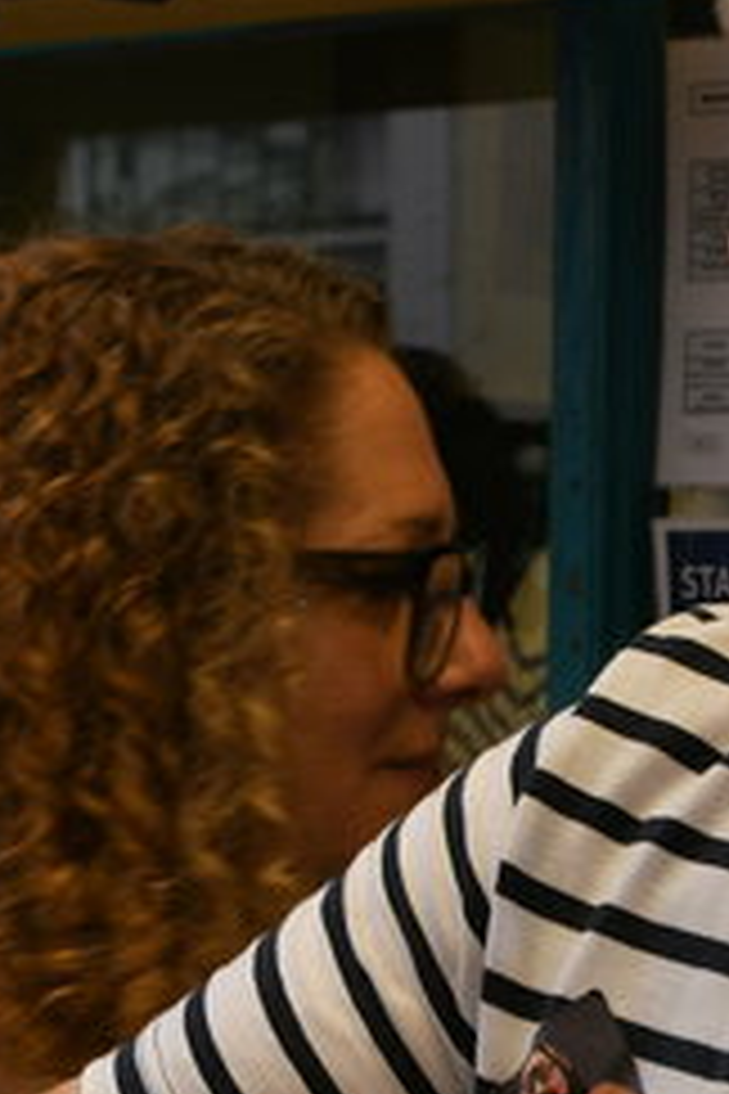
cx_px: 745
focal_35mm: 181
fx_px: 5497
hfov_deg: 7.6
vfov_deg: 11.3
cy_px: 747
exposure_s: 1/160
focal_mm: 32
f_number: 6.3
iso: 125
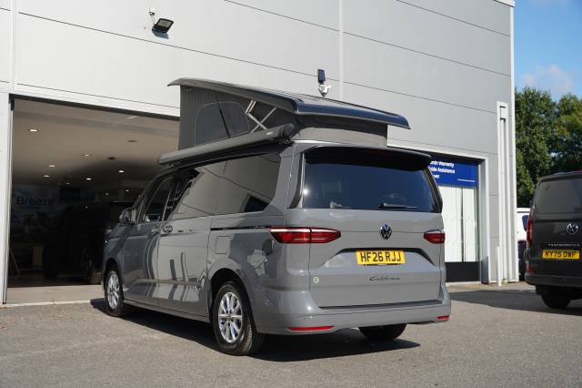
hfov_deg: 48.5
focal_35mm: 40
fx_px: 646
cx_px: 291
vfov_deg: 33.4
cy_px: 194
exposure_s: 1/250
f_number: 5
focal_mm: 40
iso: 100
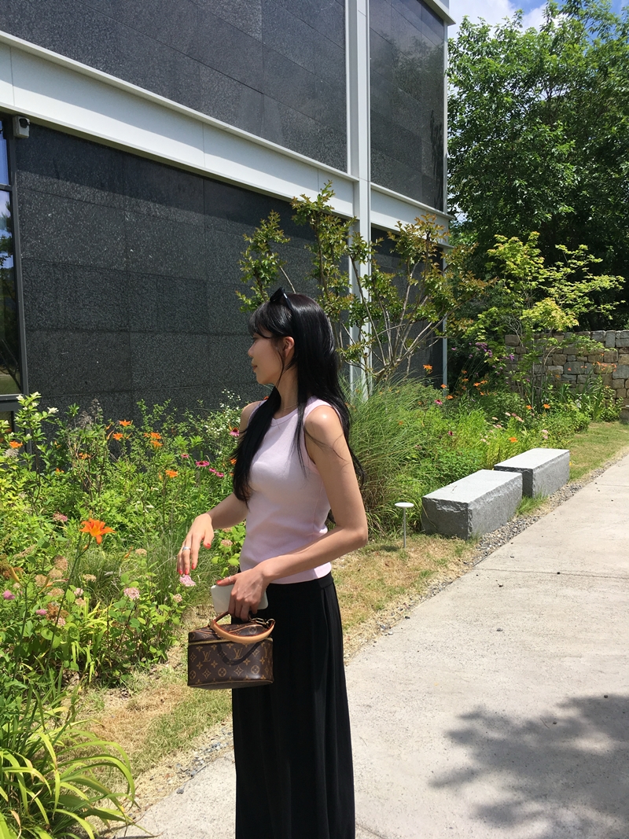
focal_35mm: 29
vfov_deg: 61.7
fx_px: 703
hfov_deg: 48.2
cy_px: 420
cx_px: 314
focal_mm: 4.15
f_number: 2.2
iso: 25
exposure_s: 1/1709
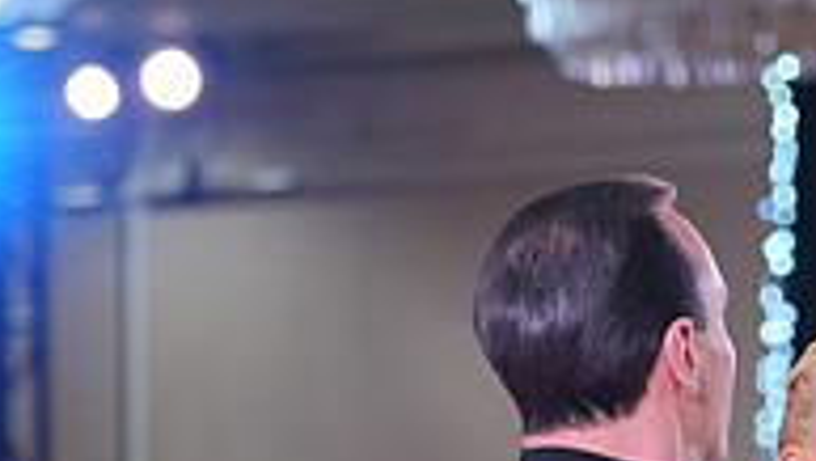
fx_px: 7689
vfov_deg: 3.4
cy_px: 1142
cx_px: 784
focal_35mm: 355
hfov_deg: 6.1
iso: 2000
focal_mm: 113
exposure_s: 1/500
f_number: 4
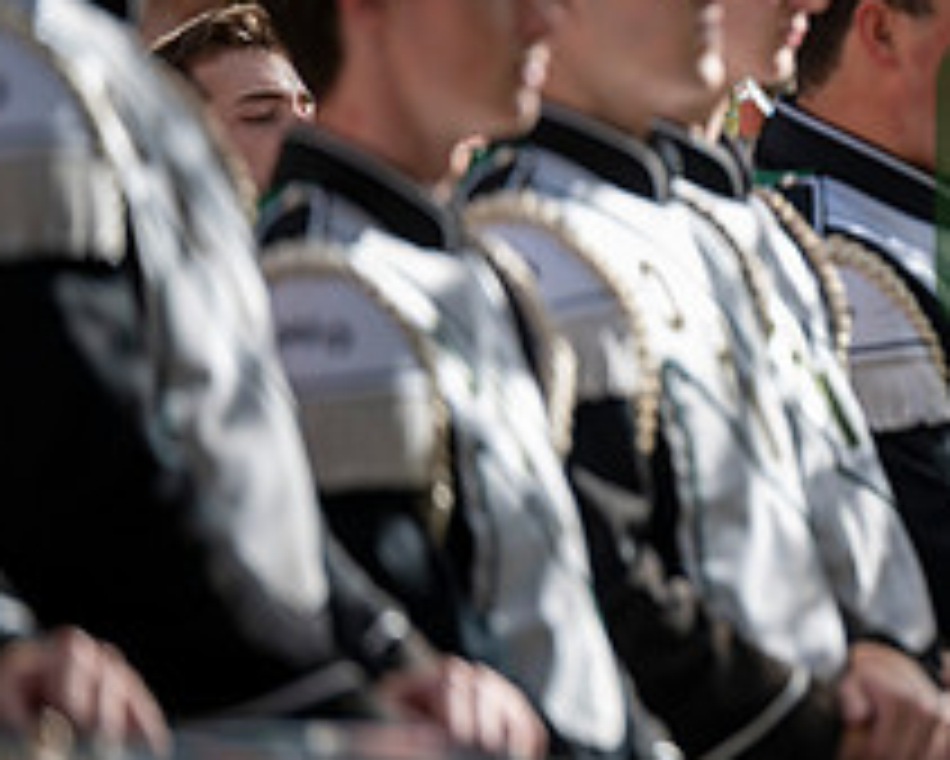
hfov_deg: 3.7
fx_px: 14487
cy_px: 229
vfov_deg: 3.0
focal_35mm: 515
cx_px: 1274
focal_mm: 200
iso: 64
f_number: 2.8
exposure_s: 1/500
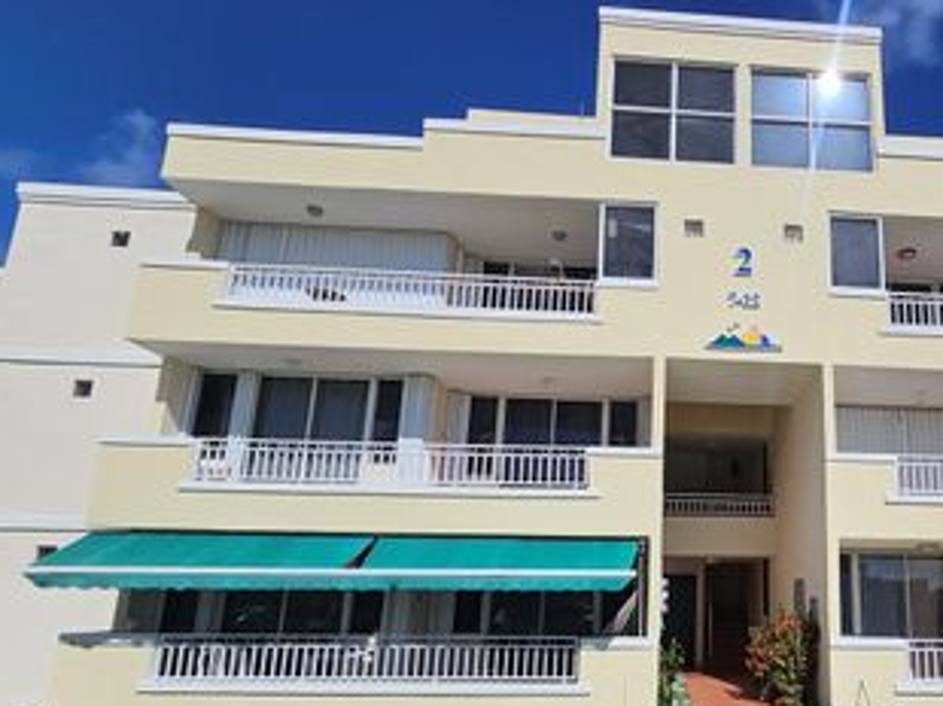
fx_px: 572
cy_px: 467
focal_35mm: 21
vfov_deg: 61.9
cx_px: 697
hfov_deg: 73.9
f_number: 2.2
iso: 50
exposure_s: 1/6151
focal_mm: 2.2
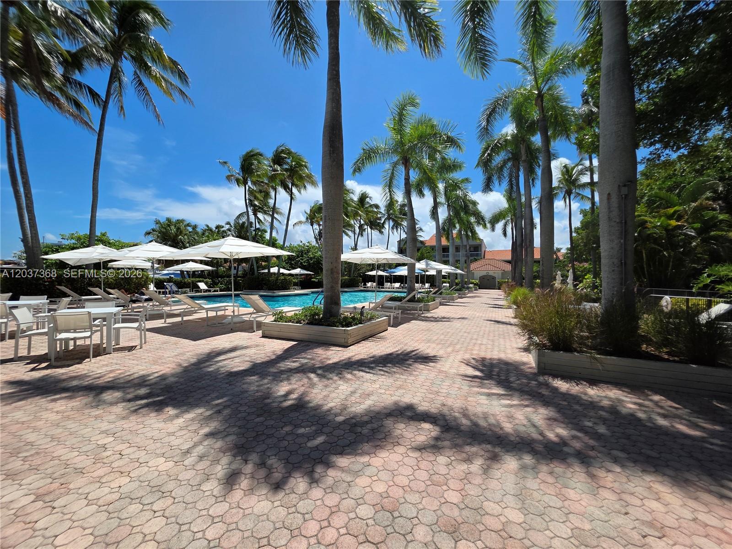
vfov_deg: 89.9
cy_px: 274
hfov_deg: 106.2
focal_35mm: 13
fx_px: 275
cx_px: 366
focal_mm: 2.2
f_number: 1.9
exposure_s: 1/3059
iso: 40
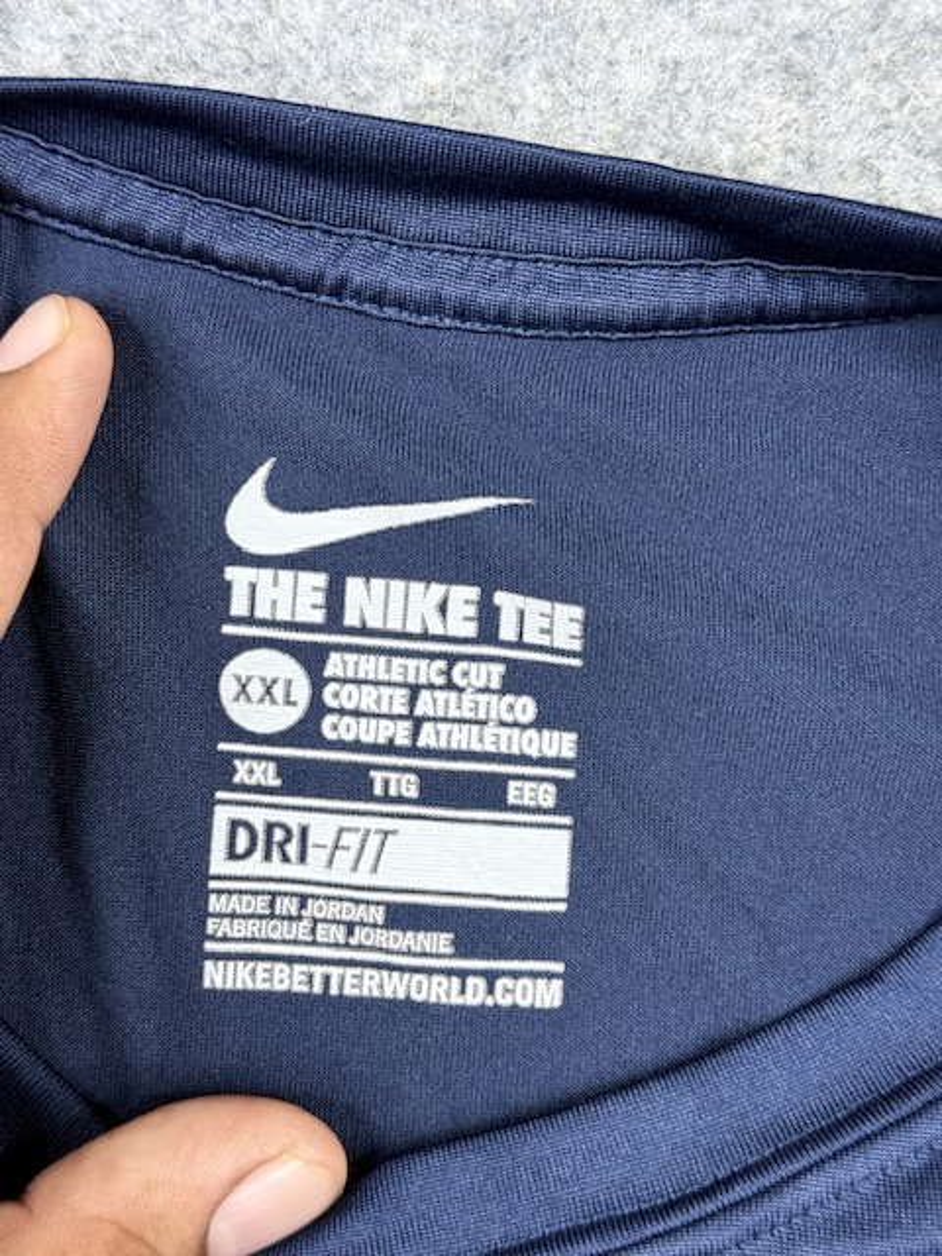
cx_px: 471
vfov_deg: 39.7
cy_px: 628
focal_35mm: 48
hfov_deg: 30.3
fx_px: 1742
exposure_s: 1/50
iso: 100
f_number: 1.78
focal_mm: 6.76
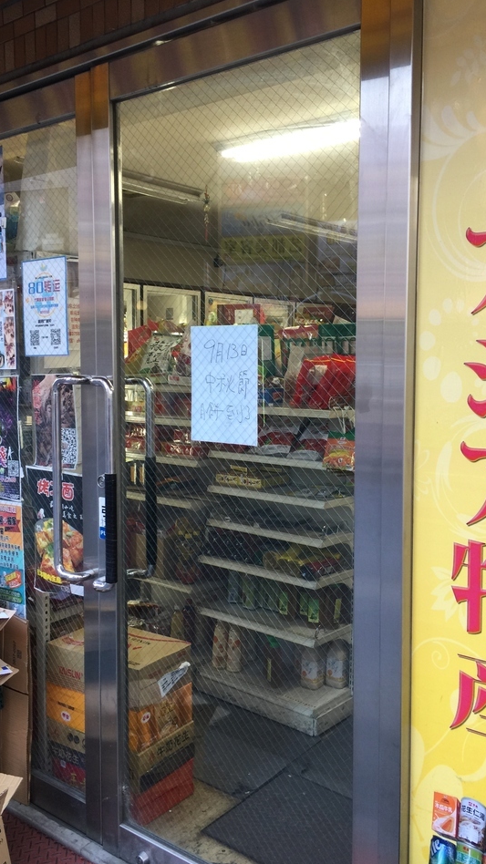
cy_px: 429
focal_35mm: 32
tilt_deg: -5.0
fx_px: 733
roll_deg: -0.3
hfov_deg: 36.6
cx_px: 211
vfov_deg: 61.0
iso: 32
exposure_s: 1/30
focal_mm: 4.15
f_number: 2.2
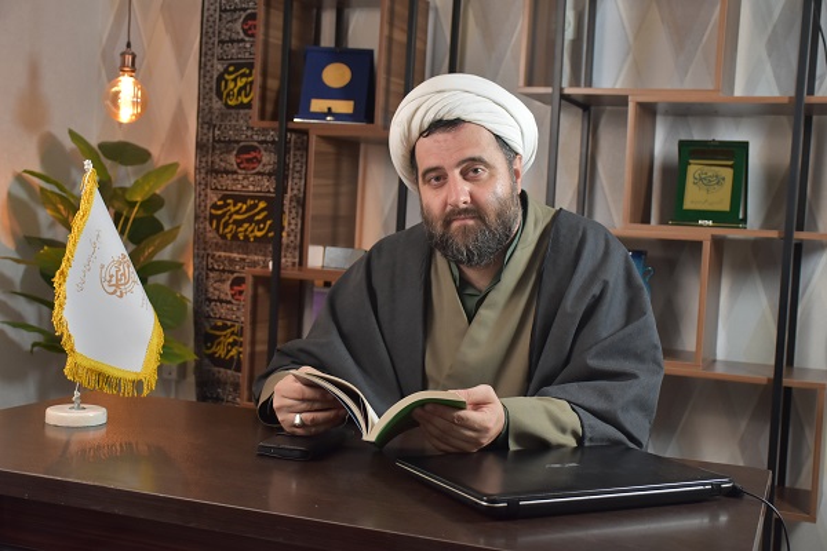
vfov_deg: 28.1
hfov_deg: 41.1
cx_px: 414
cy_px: 276
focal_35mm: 48
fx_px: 1103
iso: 900
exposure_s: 1/25
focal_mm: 32
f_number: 4
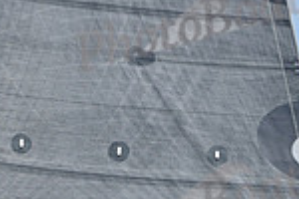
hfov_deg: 7.6
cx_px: -26
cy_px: 335
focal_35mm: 271
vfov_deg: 5.0
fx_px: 2251
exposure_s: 1/1250
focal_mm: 70
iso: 320
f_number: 8
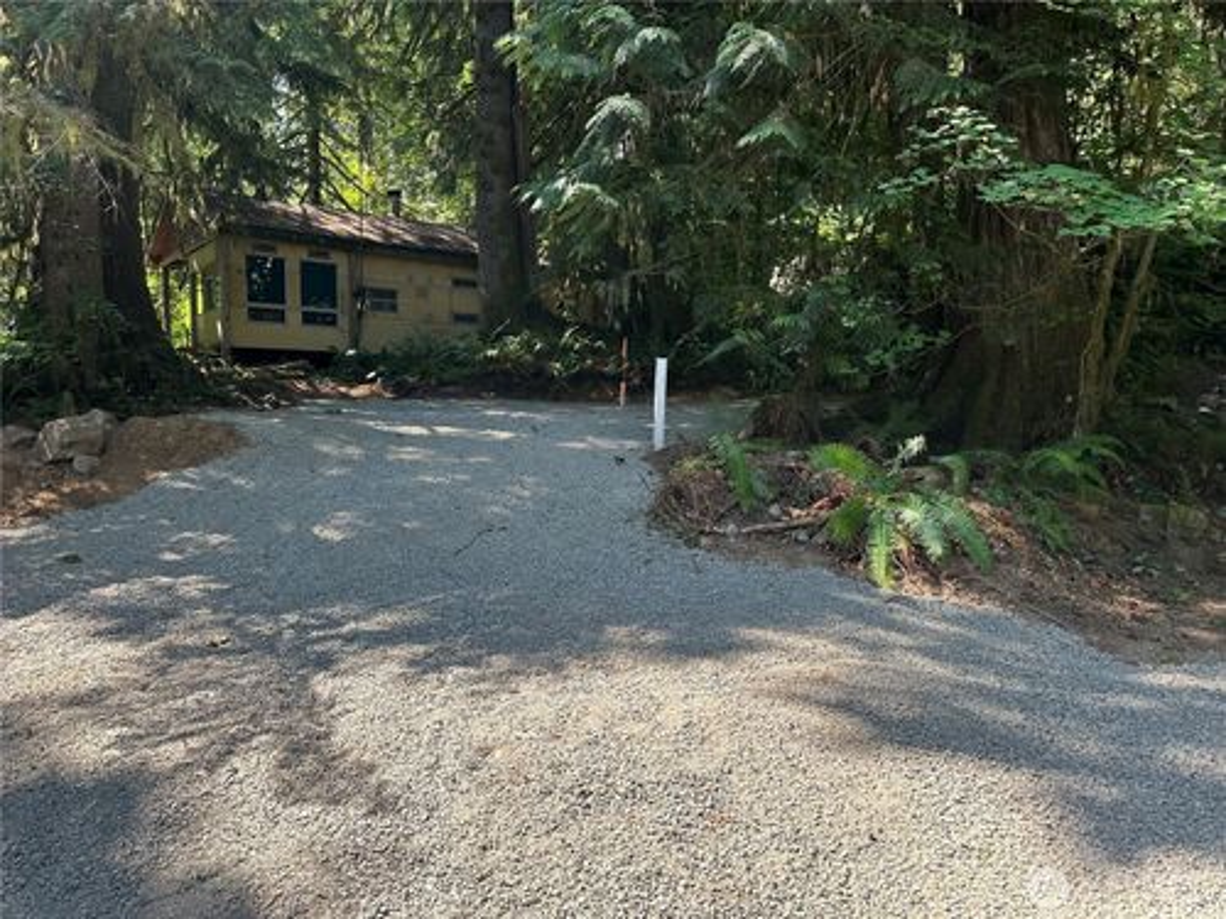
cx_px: 613
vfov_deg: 56.8
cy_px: 460
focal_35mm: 24
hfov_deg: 71.6
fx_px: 850
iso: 80
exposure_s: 1/460
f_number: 1.78
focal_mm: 6.86
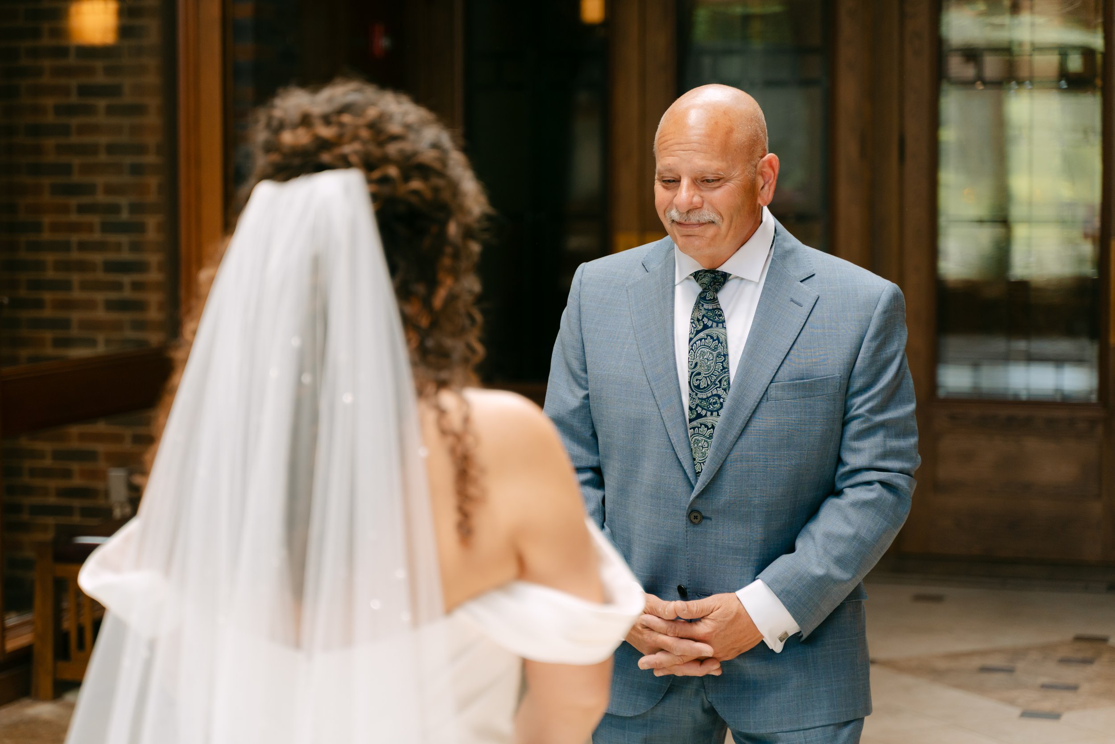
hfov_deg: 24.5
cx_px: 499
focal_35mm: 83
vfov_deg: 16.5
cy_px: 378
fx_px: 2570
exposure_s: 1/320
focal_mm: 75
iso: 640
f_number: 2.8
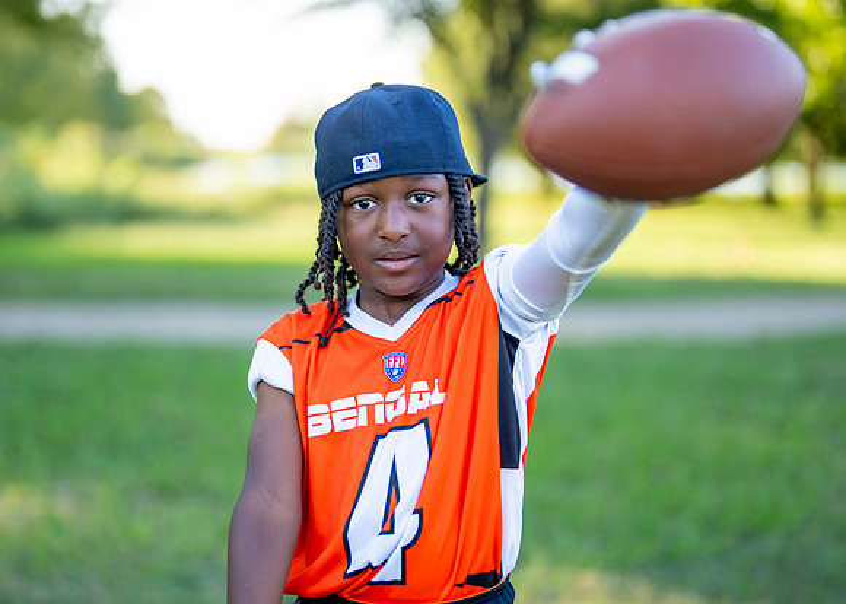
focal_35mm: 63
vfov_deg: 22.6
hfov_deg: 31.2
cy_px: 306
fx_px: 1514
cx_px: 385
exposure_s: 1/800
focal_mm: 50
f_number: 1.2
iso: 100
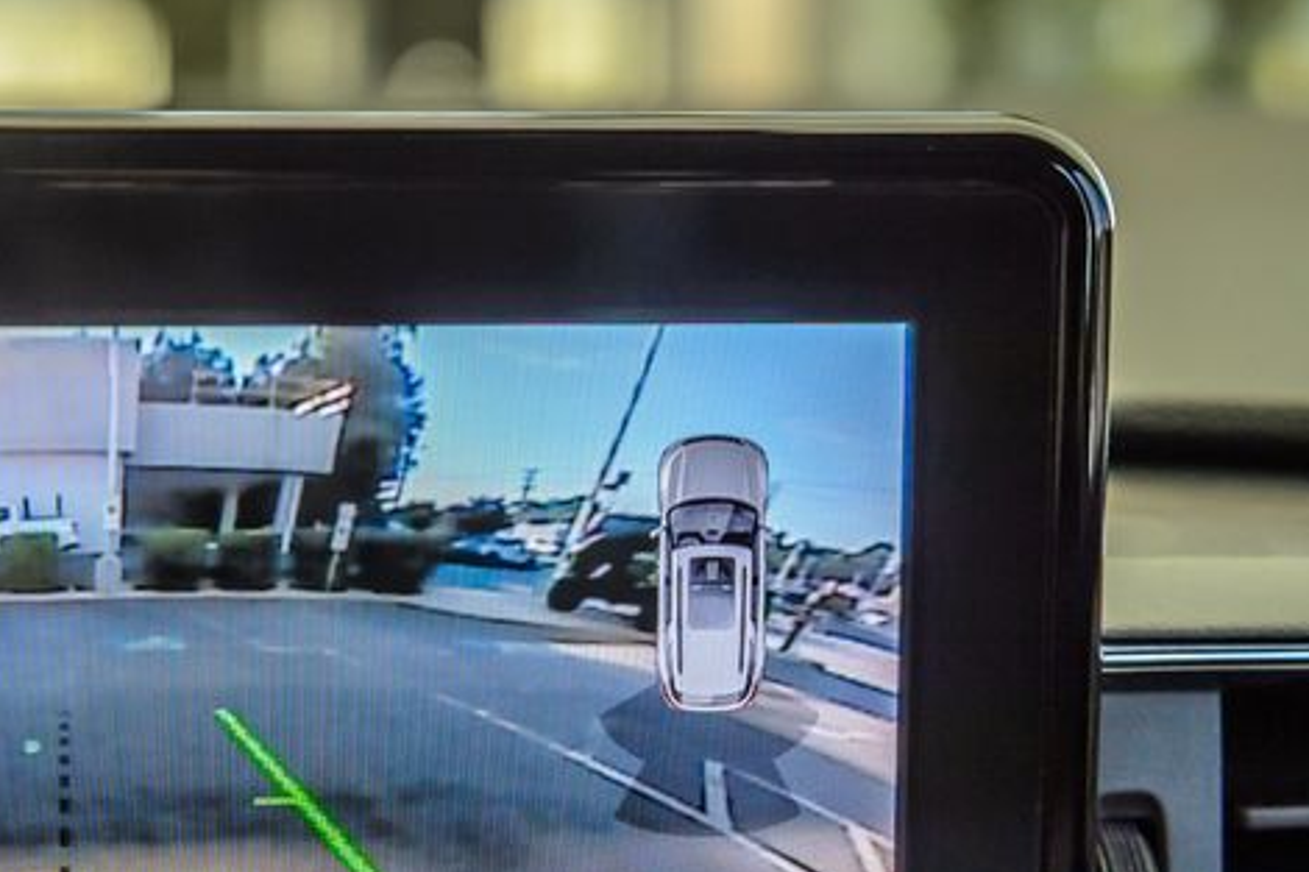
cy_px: 836
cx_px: 81
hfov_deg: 20.3
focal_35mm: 98
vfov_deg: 13.8
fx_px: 3562
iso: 400
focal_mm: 45
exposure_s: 1/250
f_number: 4
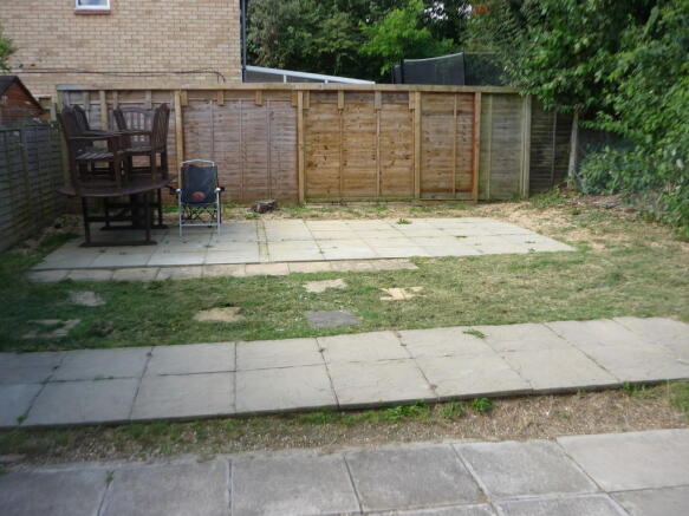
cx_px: 344
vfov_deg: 42.9
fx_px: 657
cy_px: 258
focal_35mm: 33
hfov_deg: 55.4
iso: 100
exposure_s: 1/250
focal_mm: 5.5
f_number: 2.8
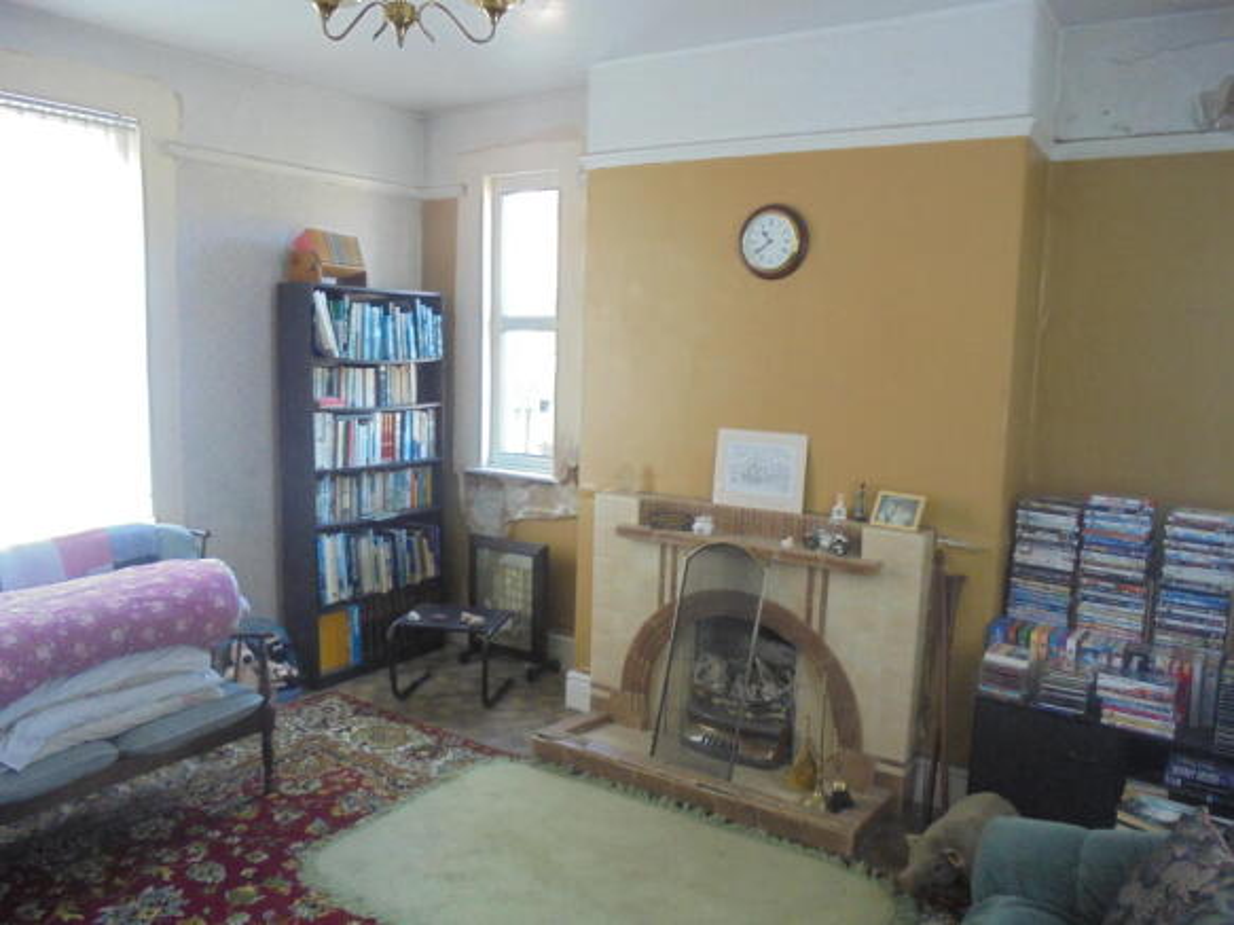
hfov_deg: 67.3
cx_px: 617
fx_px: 927
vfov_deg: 53.0
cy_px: 462
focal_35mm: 26
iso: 400
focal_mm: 4.6
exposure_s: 1/40
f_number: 3.5
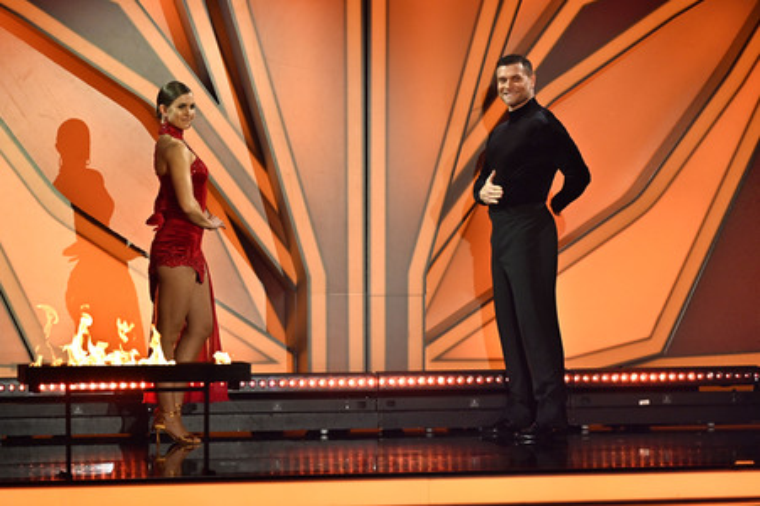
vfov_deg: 6.9
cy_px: 253
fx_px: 4219
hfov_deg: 10.3
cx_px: 380
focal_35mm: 200
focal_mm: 200
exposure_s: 1/400
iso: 1000
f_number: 3.5
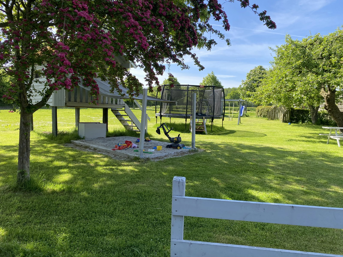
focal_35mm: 26
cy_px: 128
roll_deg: -2.8
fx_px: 258
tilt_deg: -4.9
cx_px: 172
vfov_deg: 53.1
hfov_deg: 67.3
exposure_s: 1/912
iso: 32
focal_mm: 4.25
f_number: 1.8
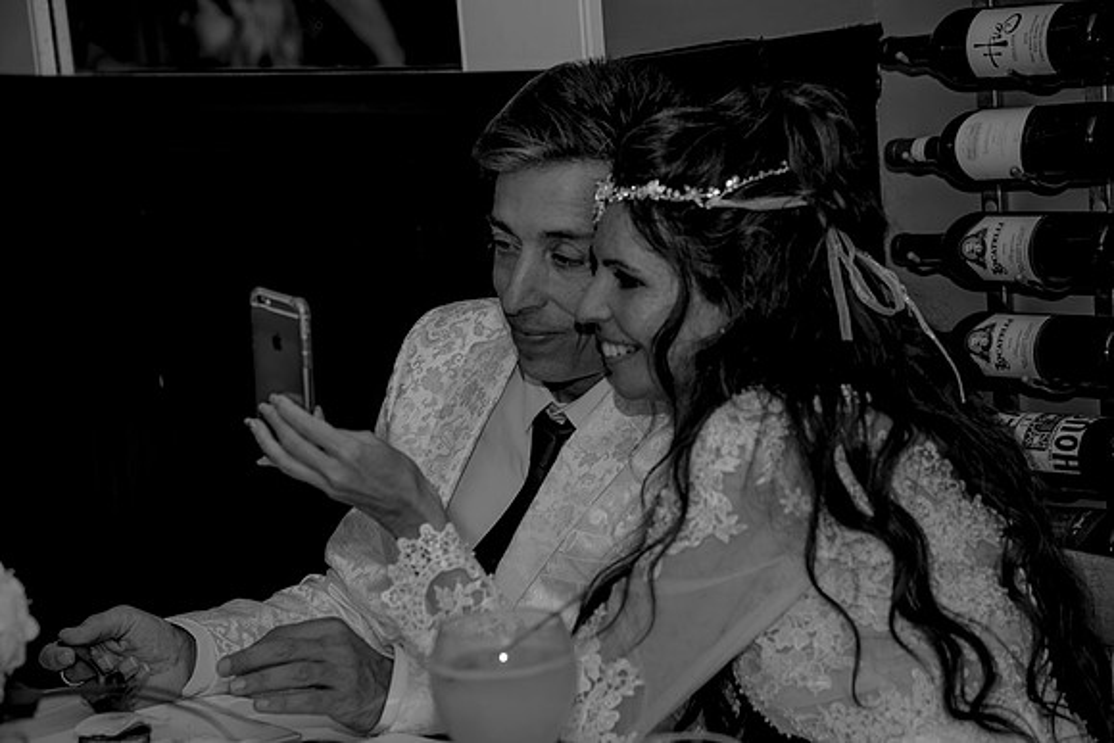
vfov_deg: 11.4
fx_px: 3714
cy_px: 372
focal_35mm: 120
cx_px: 557
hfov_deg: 17.1
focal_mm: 120
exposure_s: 1/200
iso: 100
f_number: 5
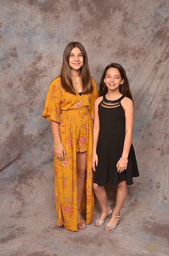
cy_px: 128
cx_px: 84
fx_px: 276
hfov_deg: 34.1
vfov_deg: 49.6
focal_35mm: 39
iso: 200
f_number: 5.6
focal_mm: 26
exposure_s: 1/60
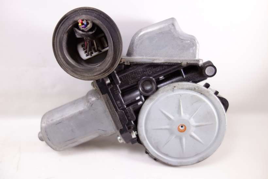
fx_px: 208
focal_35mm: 28
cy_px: 90
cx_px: 134
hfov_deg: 65.5
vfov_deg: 46.4
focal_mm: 10.4
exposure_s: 1/80
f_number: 1.8
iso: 125
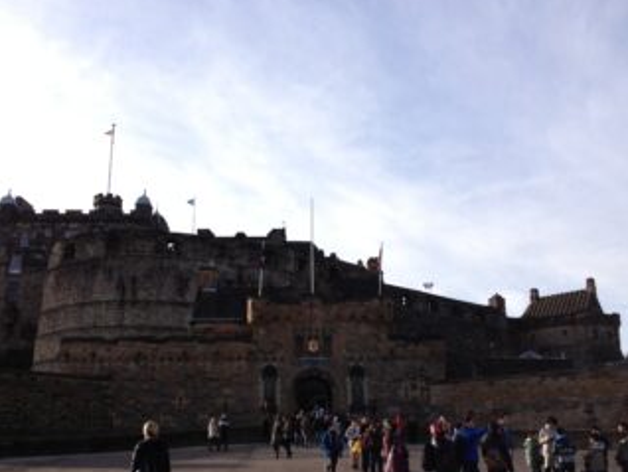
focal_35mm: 44
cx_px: 298
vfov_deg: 32.8
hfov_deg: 42.9
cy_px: 282
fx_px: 799
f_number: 2.4
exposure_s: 1/1255
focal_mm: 4.28
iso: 50
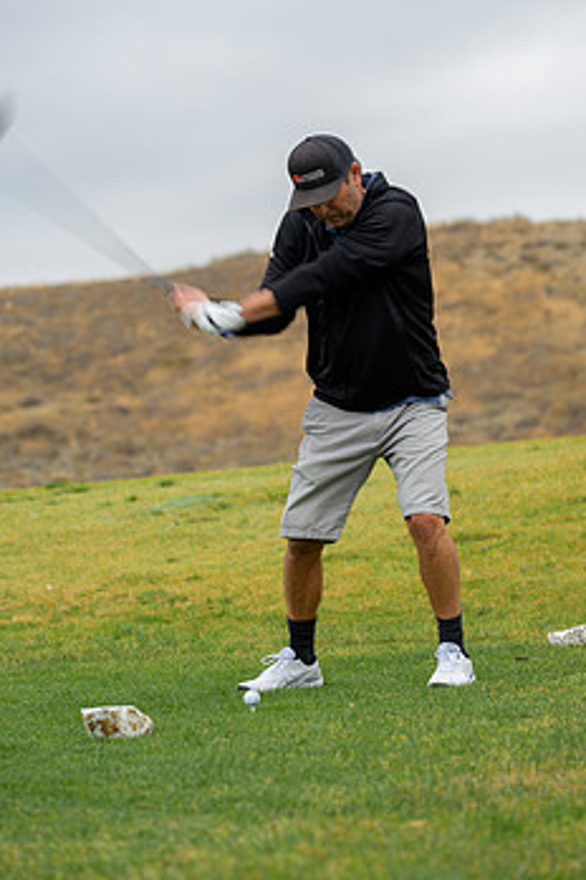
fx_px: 3247
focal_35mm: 133
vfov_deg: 15.4
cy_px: 407
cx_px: 280
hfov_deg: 10.3
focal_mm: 103
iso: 100
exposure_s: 1/200
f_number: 4
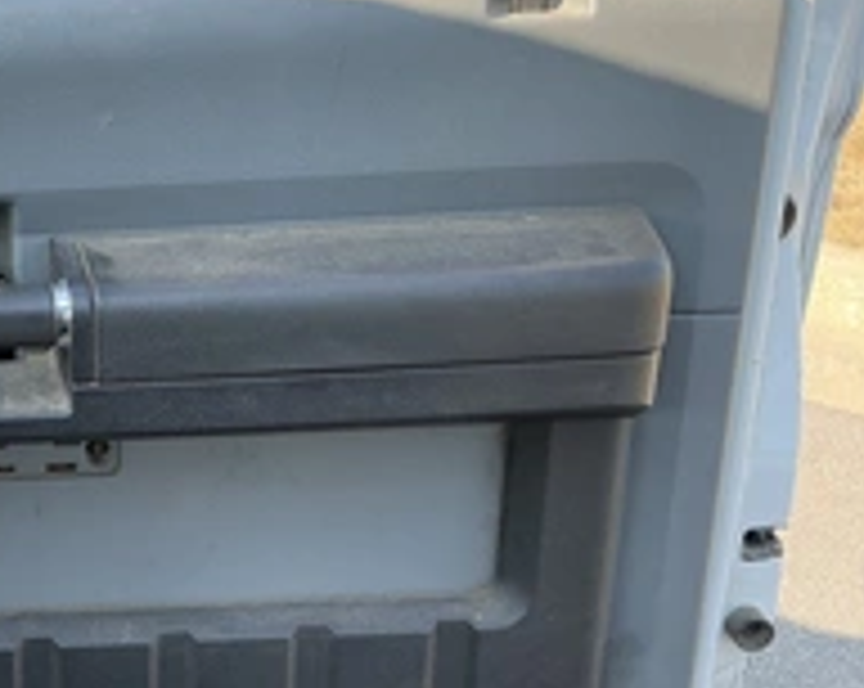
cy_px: 504
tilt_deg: -27.7
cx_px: -32
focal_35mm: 57
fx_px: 1455
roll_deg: +1.6
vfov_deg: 26.3
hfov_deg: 30.4
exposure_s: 1/203
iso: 25
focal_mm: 3
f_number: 1.8
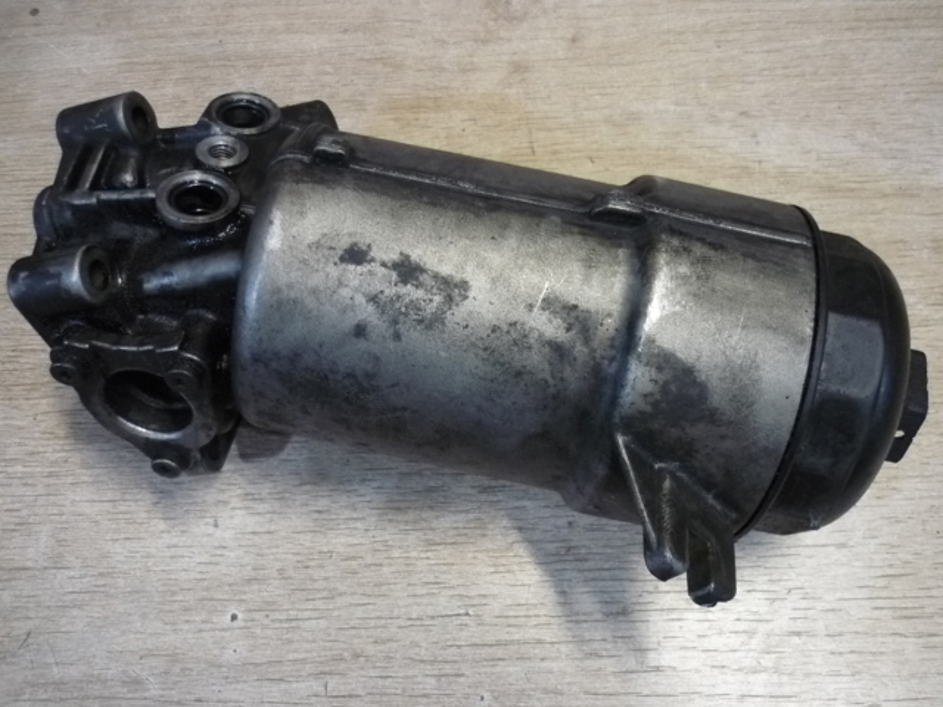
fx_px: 899
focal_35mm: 33
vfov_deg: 42.9
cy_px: 354
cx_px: 472
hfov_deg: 55.4
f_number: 2.8
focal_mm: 5.5
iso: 400
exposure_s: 1/25
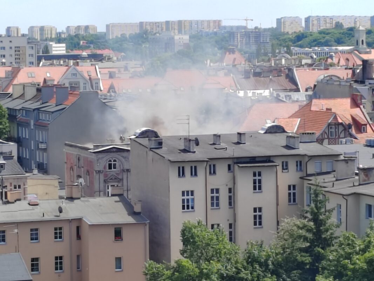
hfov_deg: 12.7
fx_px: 1674
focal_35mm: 155
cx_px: 187
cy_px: 140
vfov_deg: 9.6
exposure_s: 1/770
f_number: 1.9
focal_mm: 5.52
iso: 100
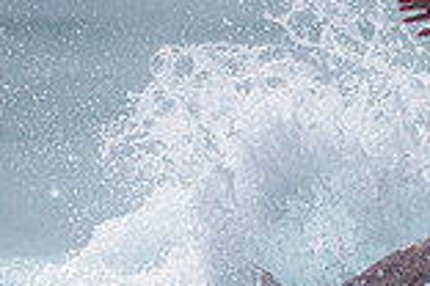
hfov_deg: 1.1
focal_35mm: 1909
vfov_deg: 0.7
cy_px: 302
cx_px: 497
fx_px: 22800
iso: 72
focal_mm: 420
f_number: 5.6
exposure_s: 1/2000
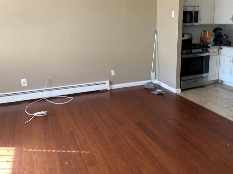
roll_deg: +2.7
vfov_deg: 41.5
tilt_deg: -13.6
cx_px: 129
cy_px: 66
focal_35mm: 34
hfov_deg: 53.8
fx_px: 229
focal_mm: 5.7
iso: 125
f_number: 1.5
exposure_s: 1/105
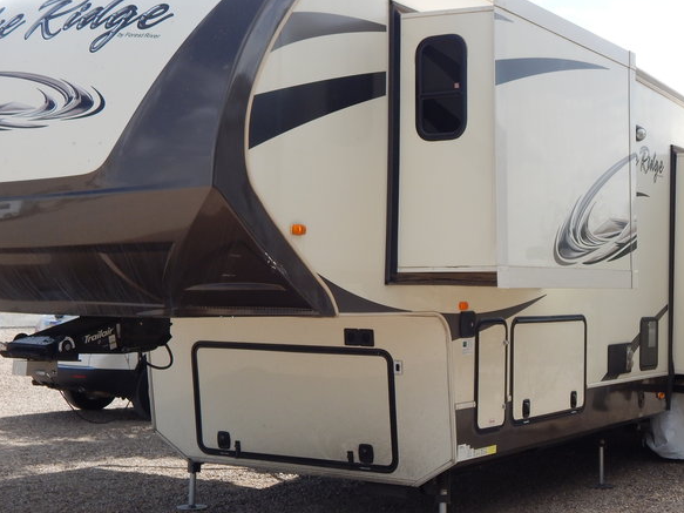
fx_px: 1166
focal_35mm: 59
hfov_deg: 32.5
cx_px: 443
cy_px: 283
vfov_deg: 24.8
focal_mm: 7.7
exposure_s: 1/1000
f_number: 3.6
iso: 125
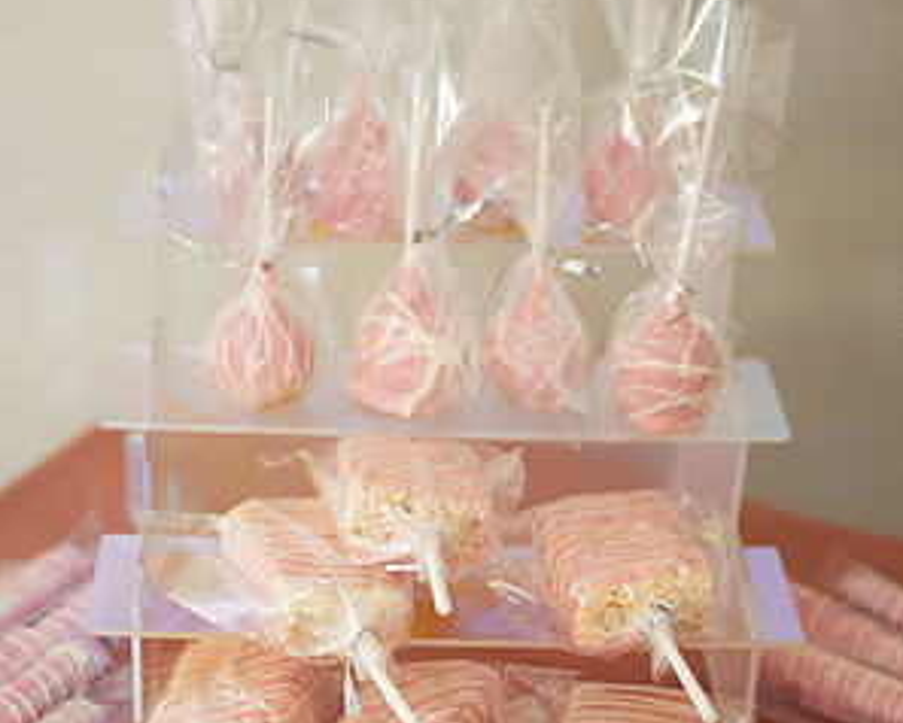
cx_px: 453
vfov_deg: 18.9
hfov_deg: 23.5
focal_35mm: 81
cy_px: 465
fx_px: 2166
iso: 2500
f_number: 2.8
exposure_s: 1/200
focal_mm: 57
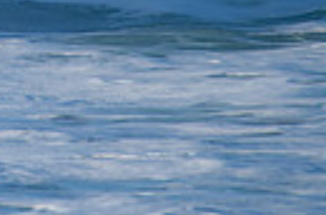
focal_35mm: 2417
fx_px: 21834
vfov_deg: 0.6
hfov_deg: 0.9
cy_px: -269
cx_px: -369
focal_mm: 500
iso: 400
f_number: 5.6
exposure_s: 1/2000
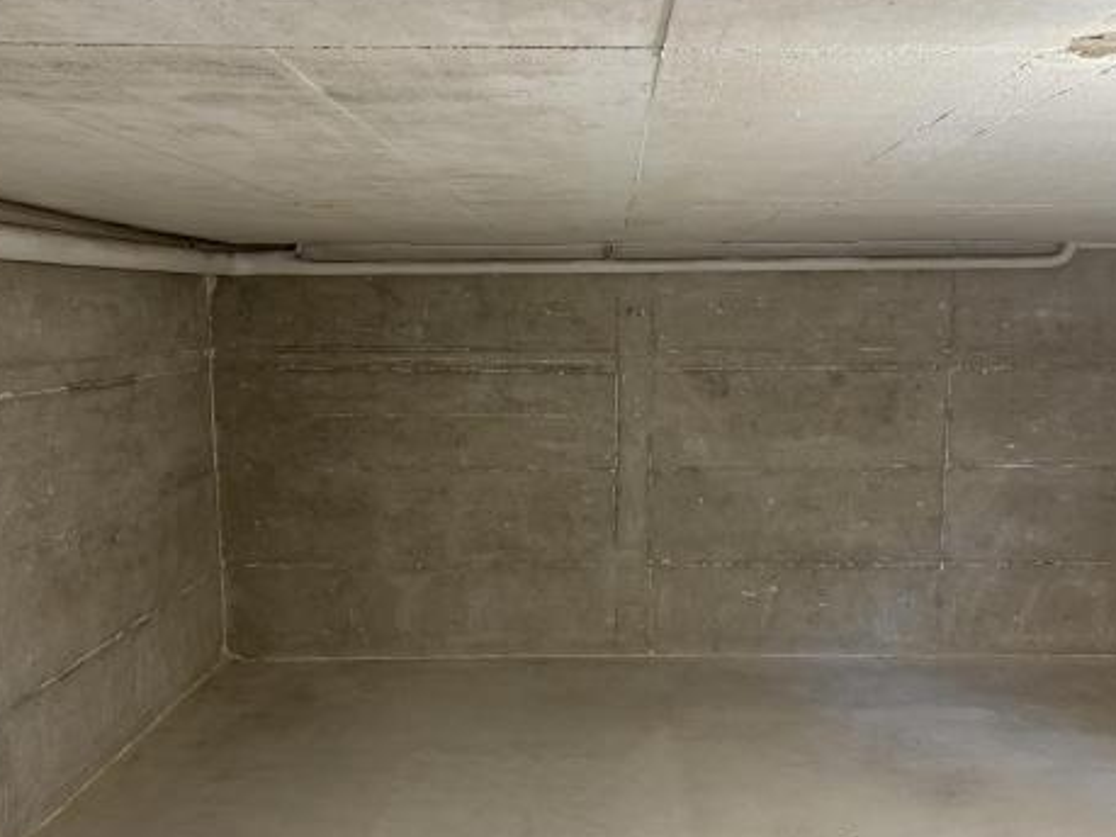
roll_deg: +0.0
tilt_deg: -8.8
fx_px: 1096
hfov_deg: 53.9
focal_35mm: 34
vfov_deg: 41.7
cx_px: 615
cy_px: 474
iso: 125
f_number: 1.5
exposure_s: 1/50
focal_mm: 5.7
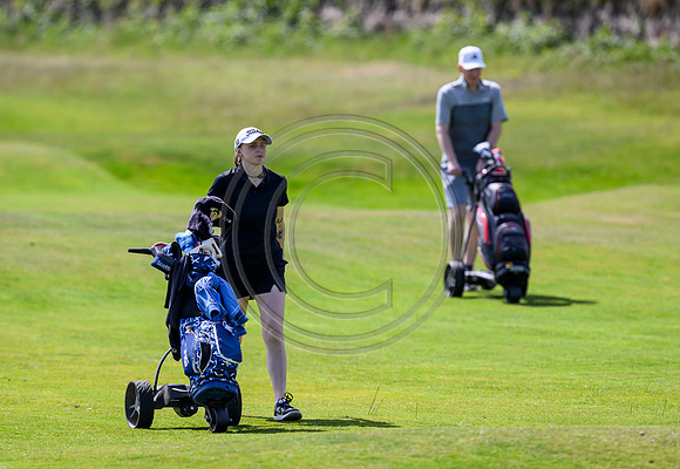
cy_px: 222
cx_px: 297
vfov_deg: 2.9
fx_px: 9128
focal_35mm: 478
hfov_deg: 4.3
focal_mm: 400
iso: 500
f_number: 4
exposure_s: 1/4000
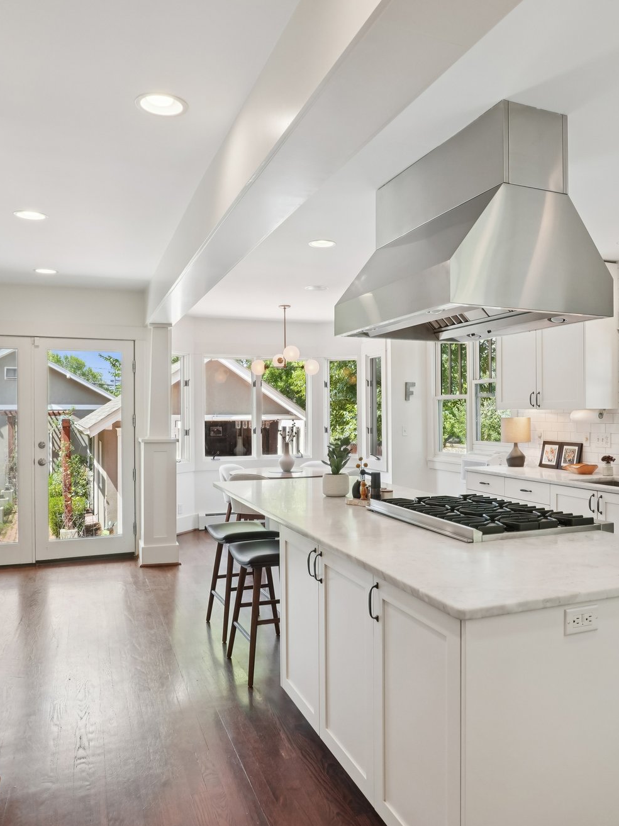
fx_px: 590
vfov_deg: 69.9
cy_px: 414
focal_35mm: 25
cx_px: 347
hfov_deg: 55.2
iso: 200
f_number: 8
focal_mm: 11
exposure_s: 1/30
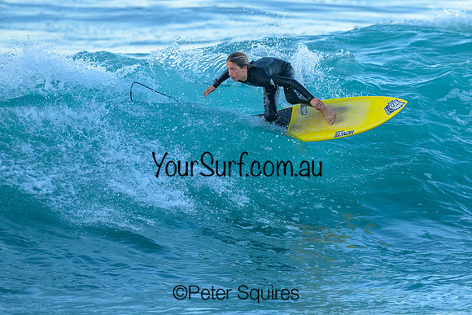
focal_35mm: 953
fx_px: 12493
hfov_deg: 2.2
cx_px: 281
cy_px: 161
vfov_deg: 1.4
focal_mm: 800
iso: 3200
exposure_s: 1/1250
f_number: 6.3
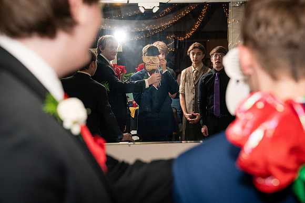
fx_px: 593
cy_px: 102
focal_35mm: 70
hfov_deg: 28.8
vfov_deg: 19.5
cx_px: 152
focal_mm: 70
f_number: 5
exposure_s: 1/250
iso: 400
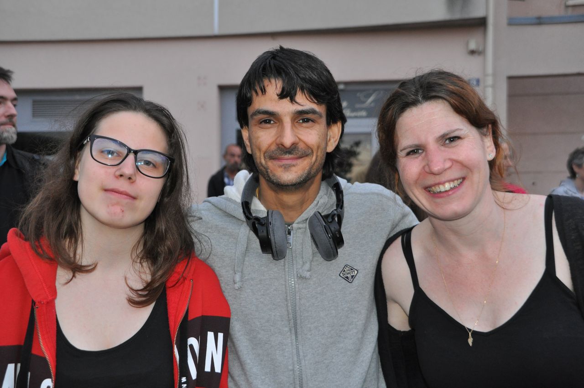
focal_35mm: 45
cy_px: 194
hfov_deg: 43.7
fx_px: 729
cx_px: 292
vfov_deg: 29.8
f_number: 4.2
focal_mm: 30
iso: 800
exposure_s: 1/60
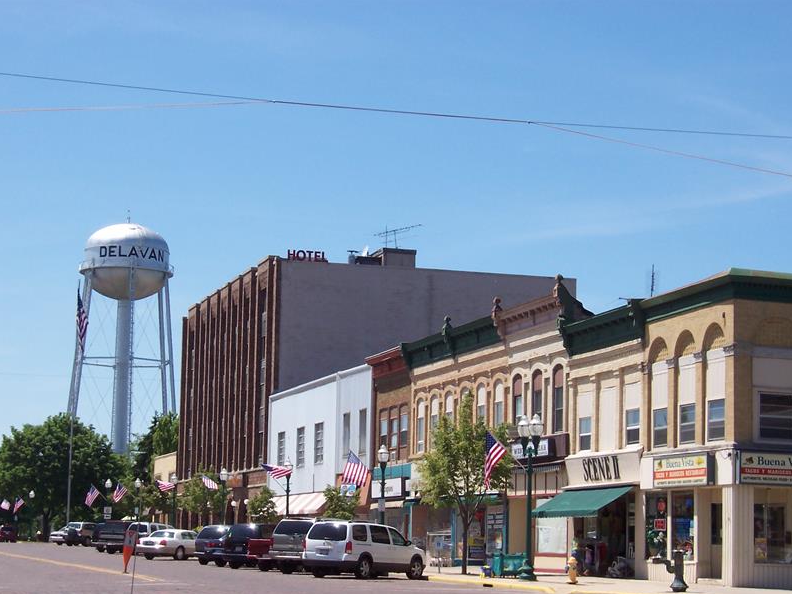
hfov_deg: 19.8
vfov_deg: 14.9
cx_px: 395
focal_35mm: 99
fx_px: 2265
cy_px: 299
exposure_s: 1/350
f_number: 5.6
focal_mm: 15.2
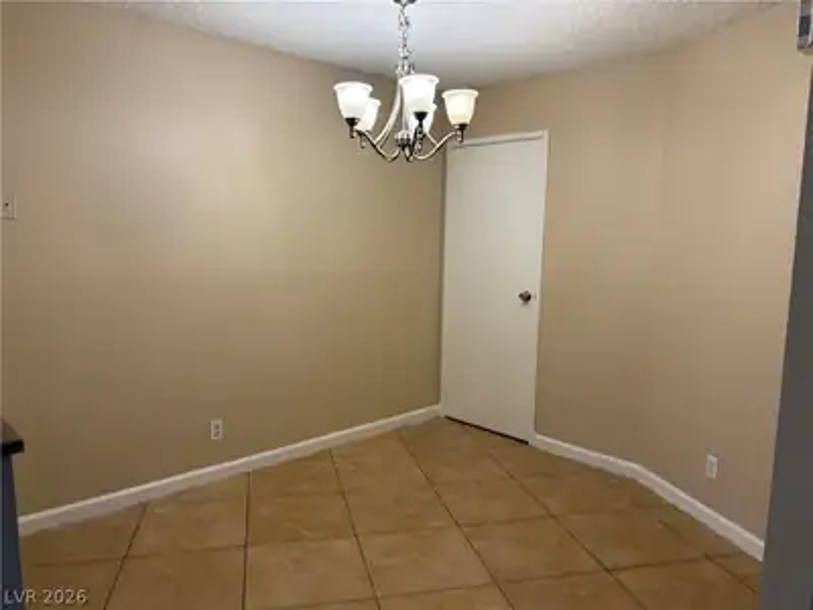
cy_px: 305
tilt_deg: -6.2
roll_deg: -0.8
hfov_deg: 67.3
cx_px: 406
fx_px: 611
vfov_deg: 53.1
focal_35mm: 26
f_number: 1.6
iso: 80
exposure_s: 1/60
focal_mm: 5.96
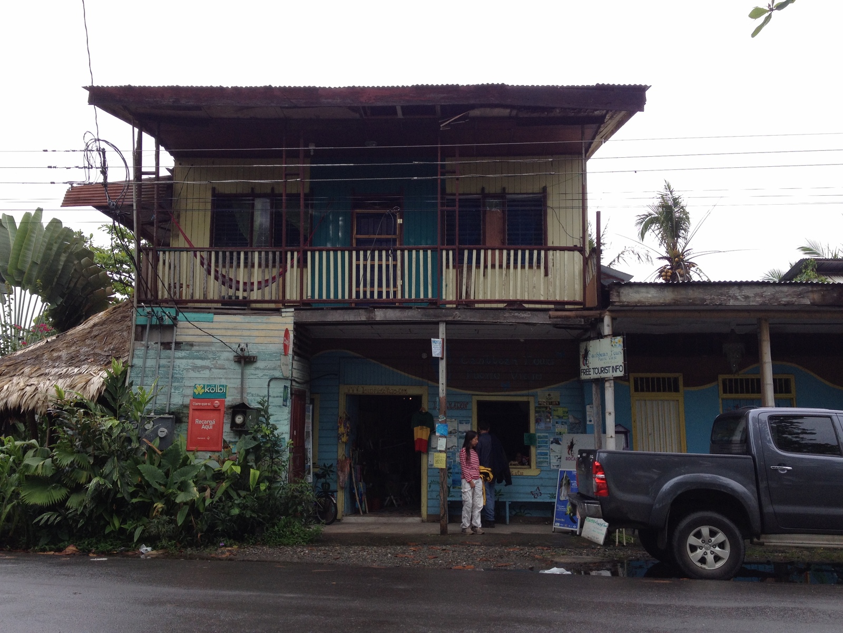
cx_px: 422
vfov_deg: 40.7
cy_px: 316
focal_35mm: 35
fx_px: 852
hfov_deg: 52.6
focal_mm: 4.28
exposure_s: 1/521
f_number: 2.4
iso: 50
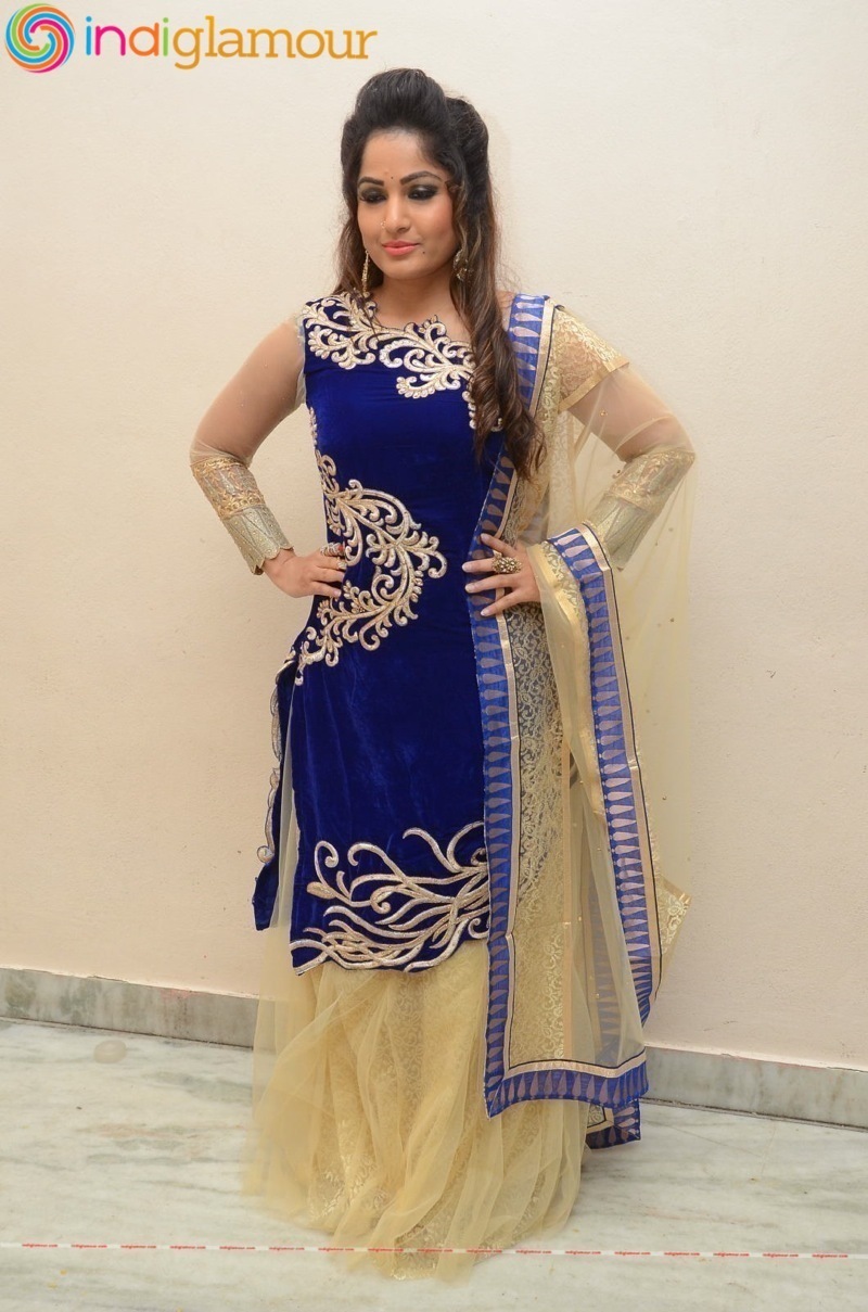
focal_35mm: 39
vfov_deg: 49.7
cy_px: 656
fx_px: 1418
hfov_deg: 34.0
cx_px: 434
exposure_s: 1/100
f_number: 6.3
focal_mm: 26
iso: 1000
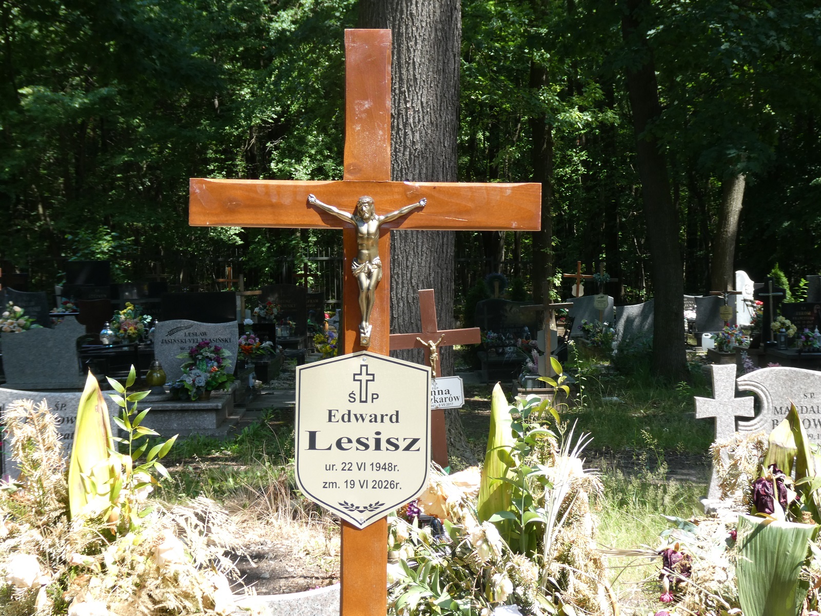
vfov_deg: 21.0
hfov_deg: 27.8
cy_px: 308
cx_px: 410
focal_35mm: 70
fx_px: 1660
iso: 80
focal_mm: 12.5
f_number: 4.5
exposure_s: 1/100
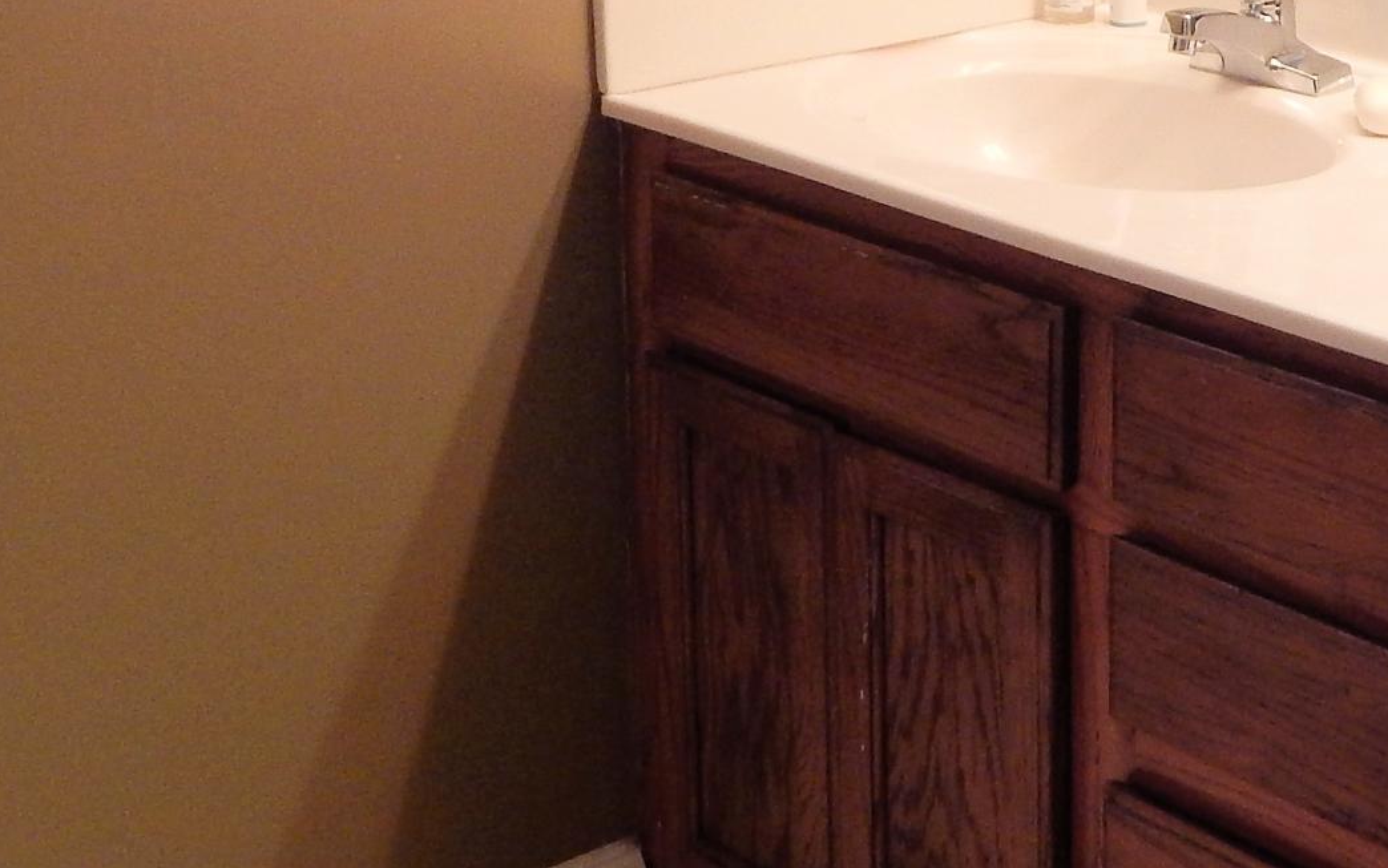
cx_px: 1331
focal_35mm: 67
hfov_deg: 29.0
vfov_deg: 18.9
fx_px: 2535
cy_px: -17
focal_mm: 4
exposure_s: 1/30
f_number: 3
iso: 280
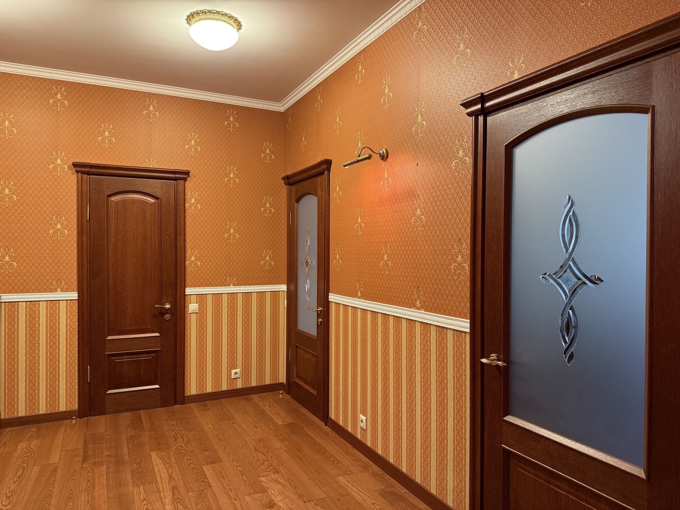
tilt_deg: -0.2
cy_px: 255
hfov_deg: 71.6
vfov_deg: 56.8
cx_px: 340
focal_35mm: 24
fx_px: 471
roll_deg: -0.5
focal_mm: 6.76
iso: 250
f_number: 1.78
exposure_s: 1/50
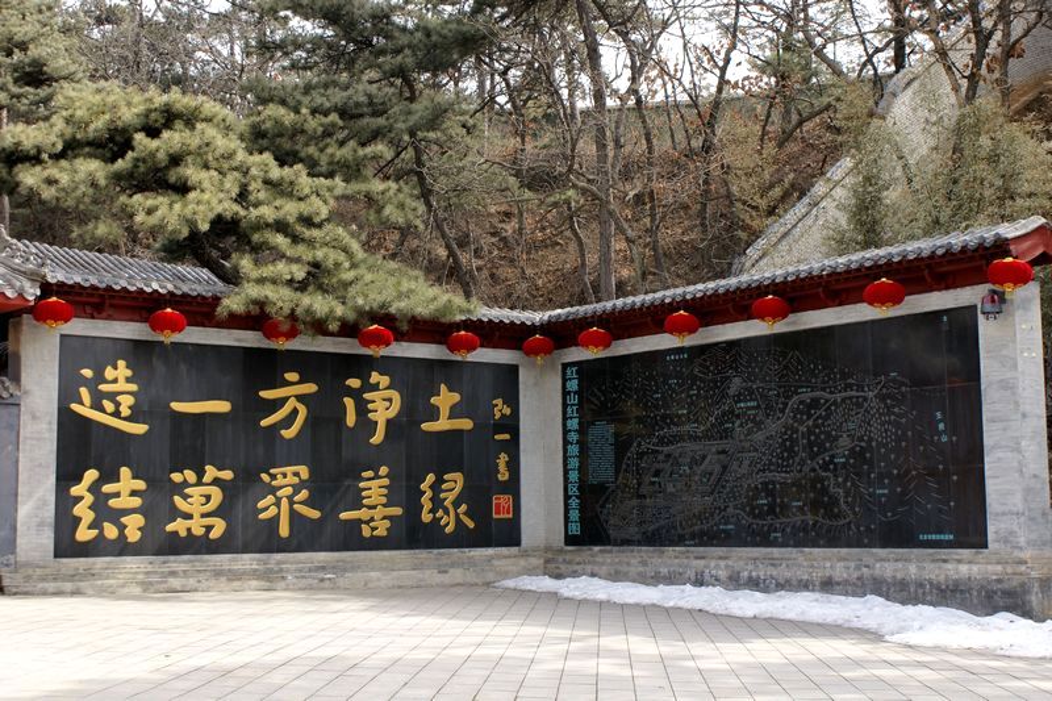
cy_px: 350
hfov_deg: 37.9
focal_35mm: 52
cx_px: 526
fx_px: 1534
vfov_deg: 25.7
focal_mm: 35
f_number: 6.3
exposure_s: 1/160
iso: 100
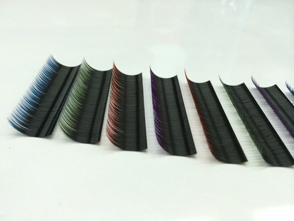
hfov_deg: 60.0
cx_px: 147
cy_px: 110
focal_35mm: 30
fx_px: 255
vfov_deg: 46.8
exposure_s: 1/33
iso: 64
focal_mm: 4.12
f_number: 2.2
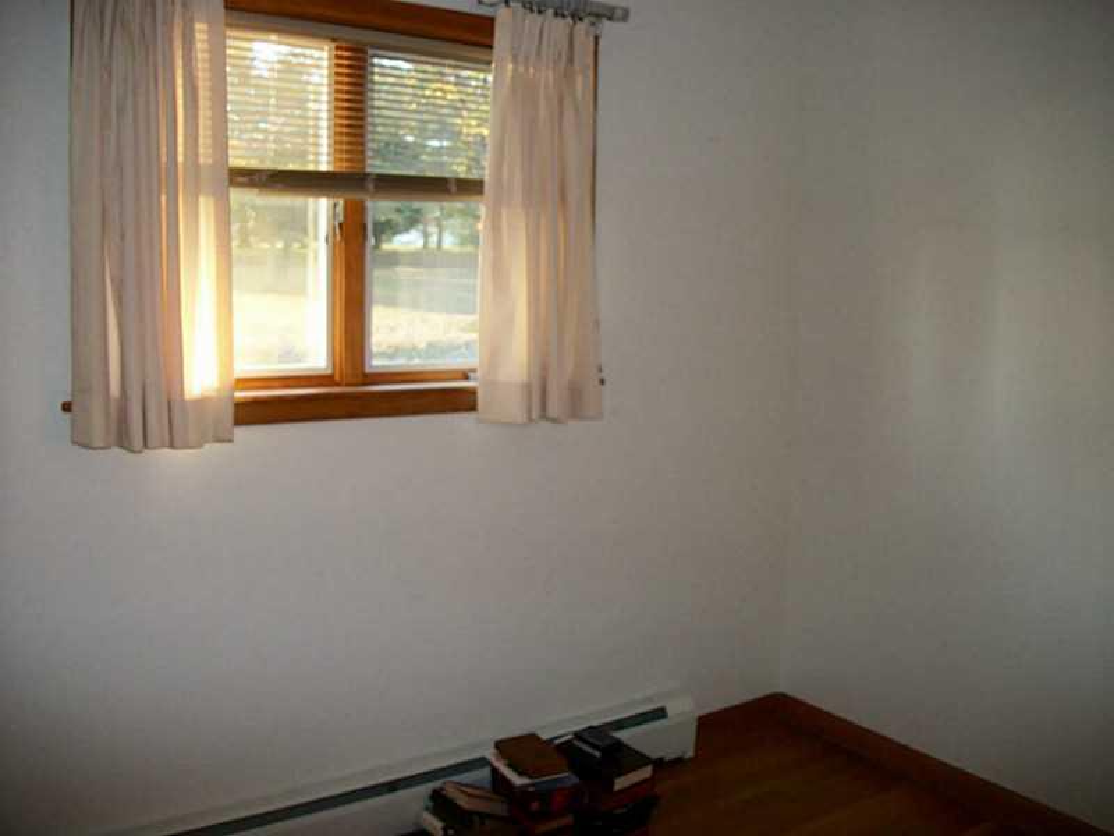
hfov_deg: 56.8
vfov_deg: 44.2
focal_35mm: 32
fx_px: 1030
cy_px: 418
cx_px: 557
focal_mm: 5.7
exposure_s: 1/30
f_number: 2.9
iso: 160
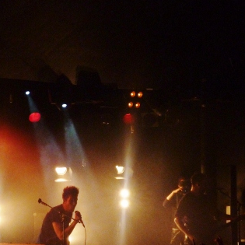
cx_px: 73
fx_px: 1193
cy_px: 182
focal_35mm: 149
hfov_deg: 11.7
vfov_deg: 11.7
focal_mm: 14.8
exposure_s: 1/125
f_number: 5.1
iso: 400
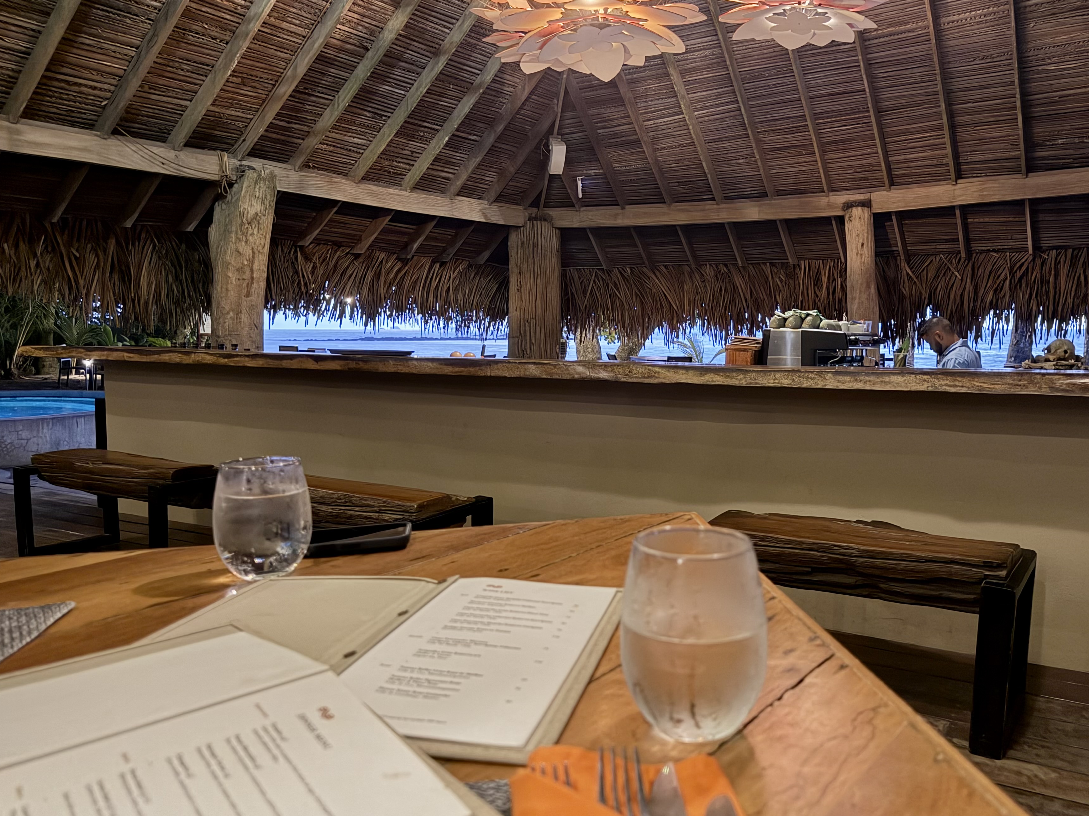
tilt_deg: -3.5
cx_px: 626
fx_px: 881
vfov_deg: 49.7
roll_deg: +0.2
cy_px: 386
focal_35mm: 28
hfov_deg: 63.1
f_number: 1.78
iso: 1600
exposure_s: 1/20
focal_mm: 6.76
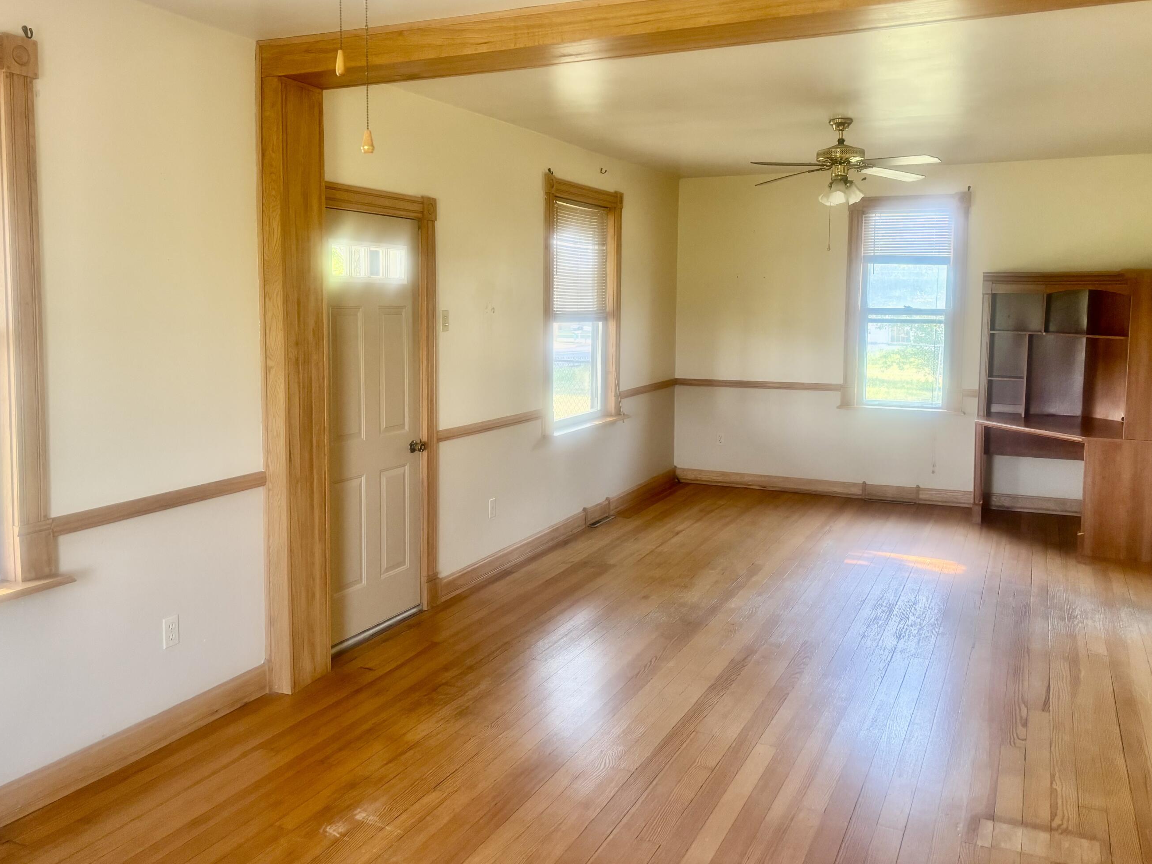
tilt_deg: -5.2
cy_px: 370
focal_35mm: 30
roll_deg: -0.4
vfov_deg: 46.7
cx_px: 575
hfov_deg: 60.0
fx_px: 998
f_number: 1.6
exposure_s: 1/60
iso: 160
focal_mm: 5.96
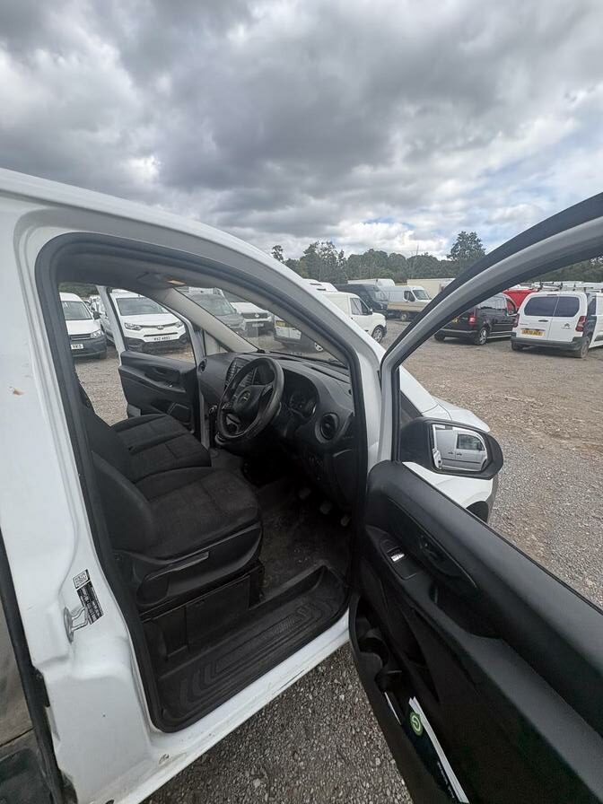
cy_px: 402
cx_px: 302
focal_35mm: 14
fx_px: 325
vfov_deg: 102.1
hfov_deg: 85.7
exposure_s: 1/556
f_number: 2.2
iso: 40
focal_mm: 2.22
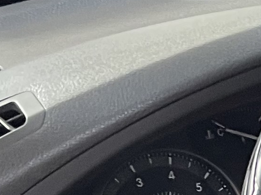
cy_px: 445
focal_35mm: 190
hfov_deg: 9.4
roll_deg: -3.1
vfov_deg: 7.4
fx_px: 1433
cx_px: 610
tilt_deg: -30.6
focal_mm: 4.2
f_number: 1.6
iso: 250
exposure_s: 1/50
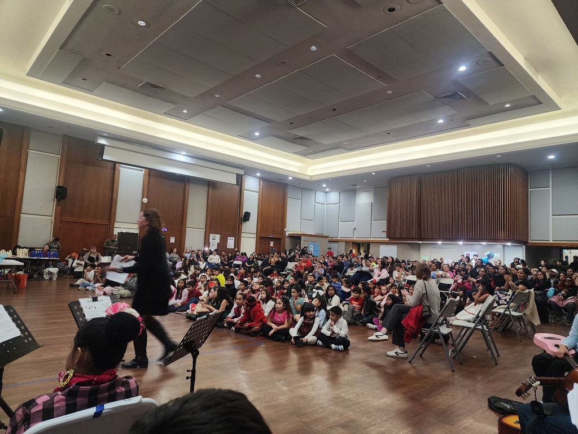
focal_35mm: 23
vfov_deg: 58.9
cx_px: 289
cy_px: 217
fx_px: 384
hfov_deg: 73.9
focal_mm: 6.4
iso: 640
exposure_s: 1/60
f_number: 1.8
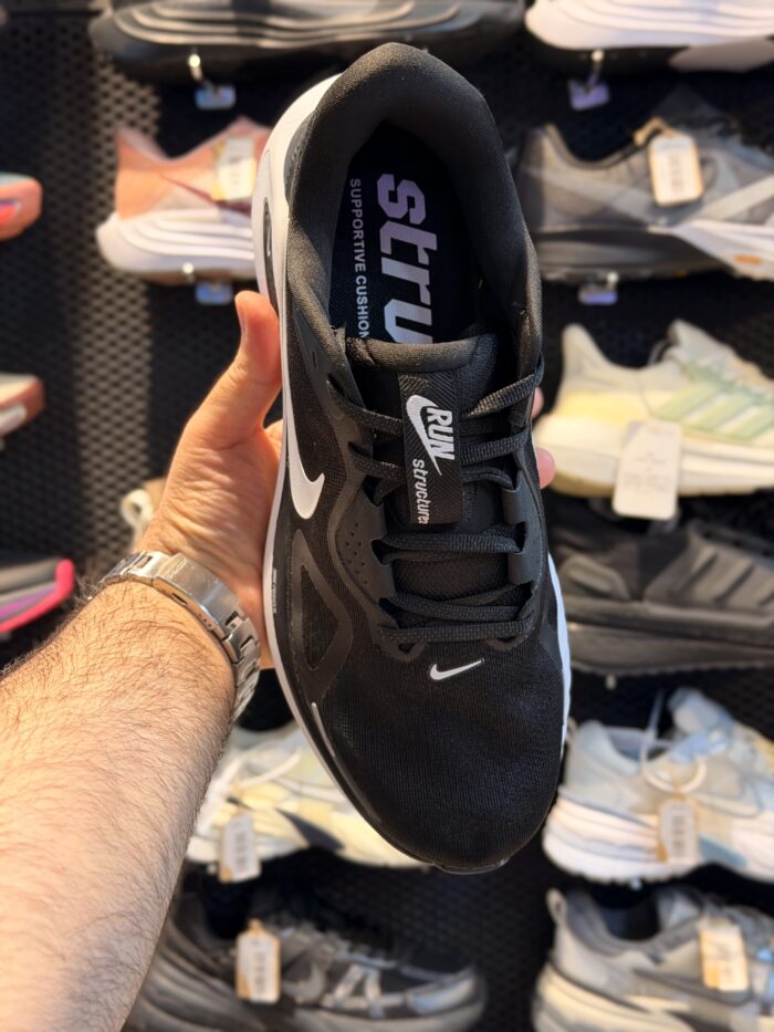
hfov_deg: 30.3
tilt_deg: -8.8
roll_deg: +1.8
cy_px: 516
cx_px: 387
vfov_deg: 39.7
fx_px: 1431
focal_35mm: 48
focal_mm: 6.76
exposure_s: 1/100
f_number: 1.78
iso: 160
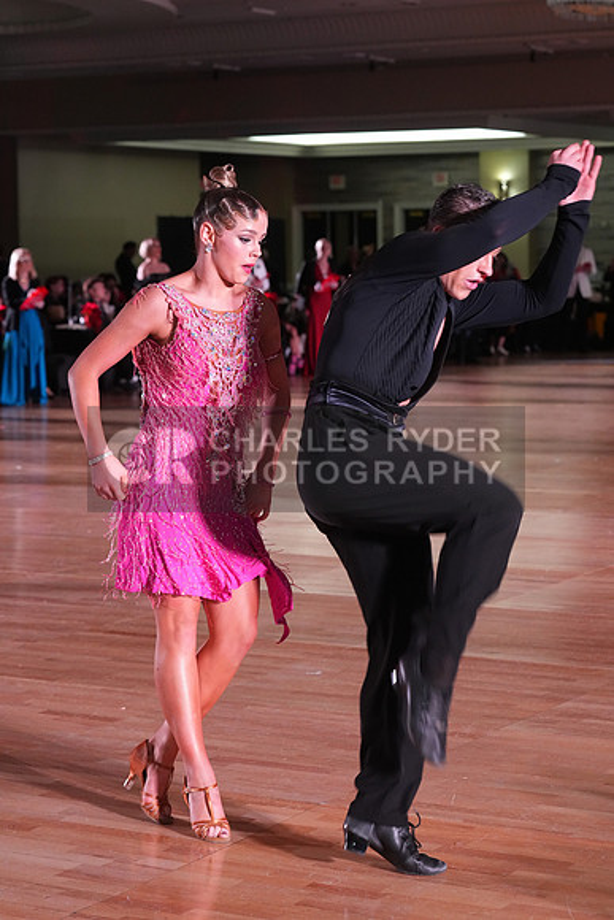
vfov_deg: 23.9
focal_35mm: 85
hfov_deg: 16.1
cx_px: 307
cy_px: 460
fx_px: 2173
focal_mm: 85
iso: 4000
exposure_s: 1/200
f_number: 5.6
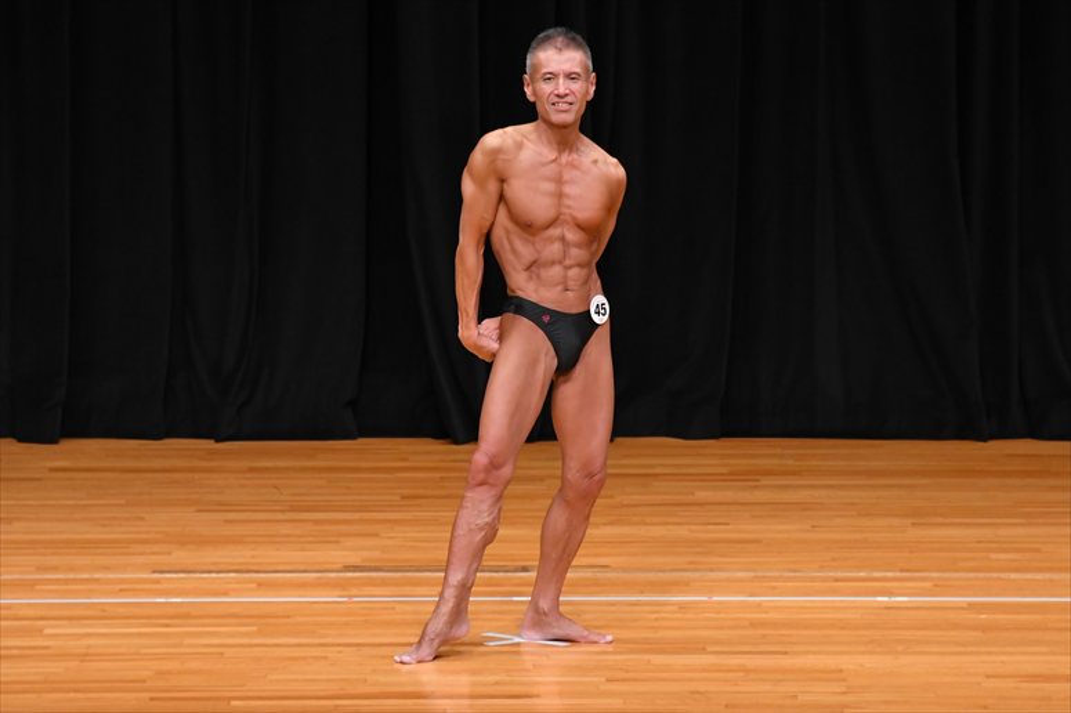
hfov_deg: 7.2
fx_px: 8475
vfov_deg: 4.8
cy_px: 356
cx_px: 536
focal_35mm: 285
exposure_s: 1/400
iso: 3200
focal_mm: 190
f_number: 5.6
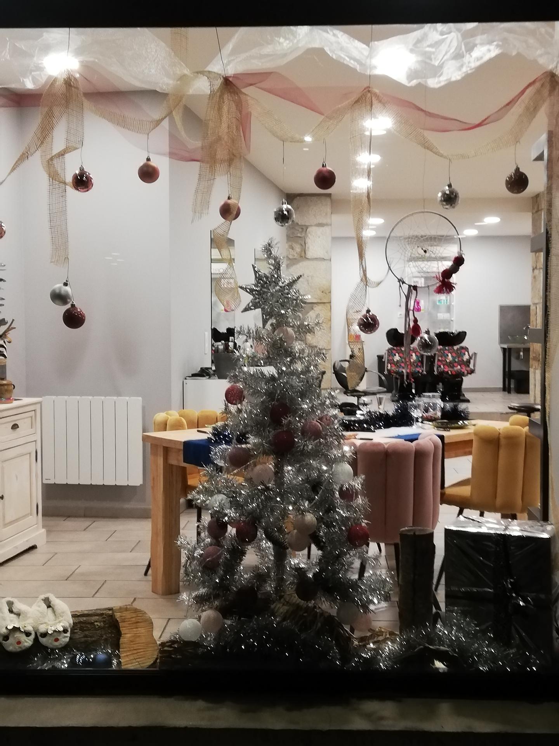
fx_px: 1012
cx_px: 280
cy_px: 373
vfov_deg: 40.4
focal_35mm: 47
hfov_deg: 30.9
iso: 250
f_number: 2.2
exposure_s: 1/33.3
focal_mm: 3.81
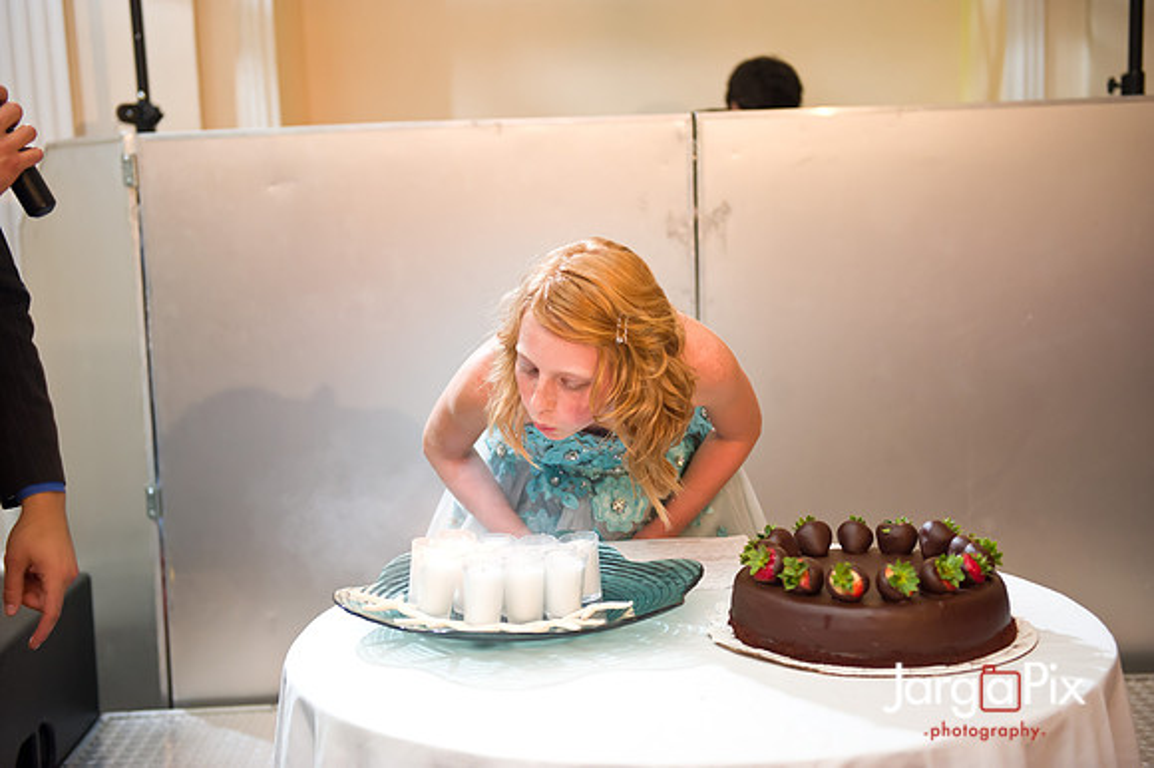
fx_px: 1762
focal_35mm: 55
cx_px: 577
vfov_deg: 24.6
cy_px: 384
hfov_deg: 36.3
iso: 1600
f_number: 3.2
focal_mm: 55
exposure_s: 1/125
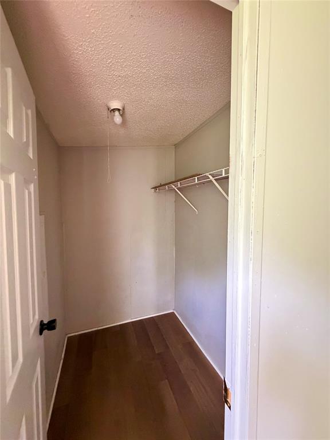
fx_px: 178
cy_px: 220
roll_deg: -0.2
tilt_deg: -3.0
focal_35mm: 14
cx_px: 165
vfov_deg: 102.1
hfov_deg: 85.7
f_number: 2.2
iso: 640
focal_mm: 2.22
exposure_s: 1/60
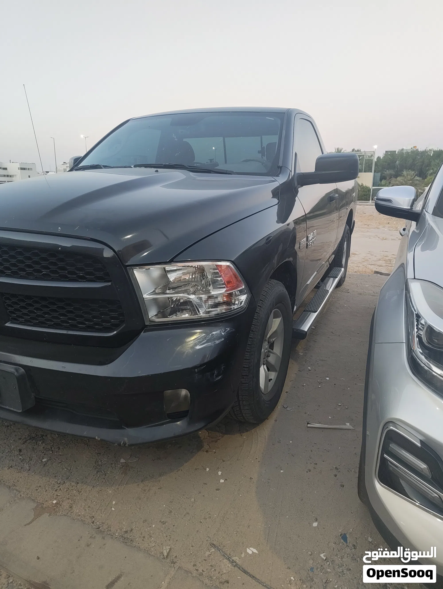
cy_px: 294
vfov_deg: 71.5
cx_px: 222
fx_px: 408
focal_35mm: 24
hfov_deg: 56.9
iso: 190
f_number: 1.88
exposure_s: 1/50
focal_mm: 5.56
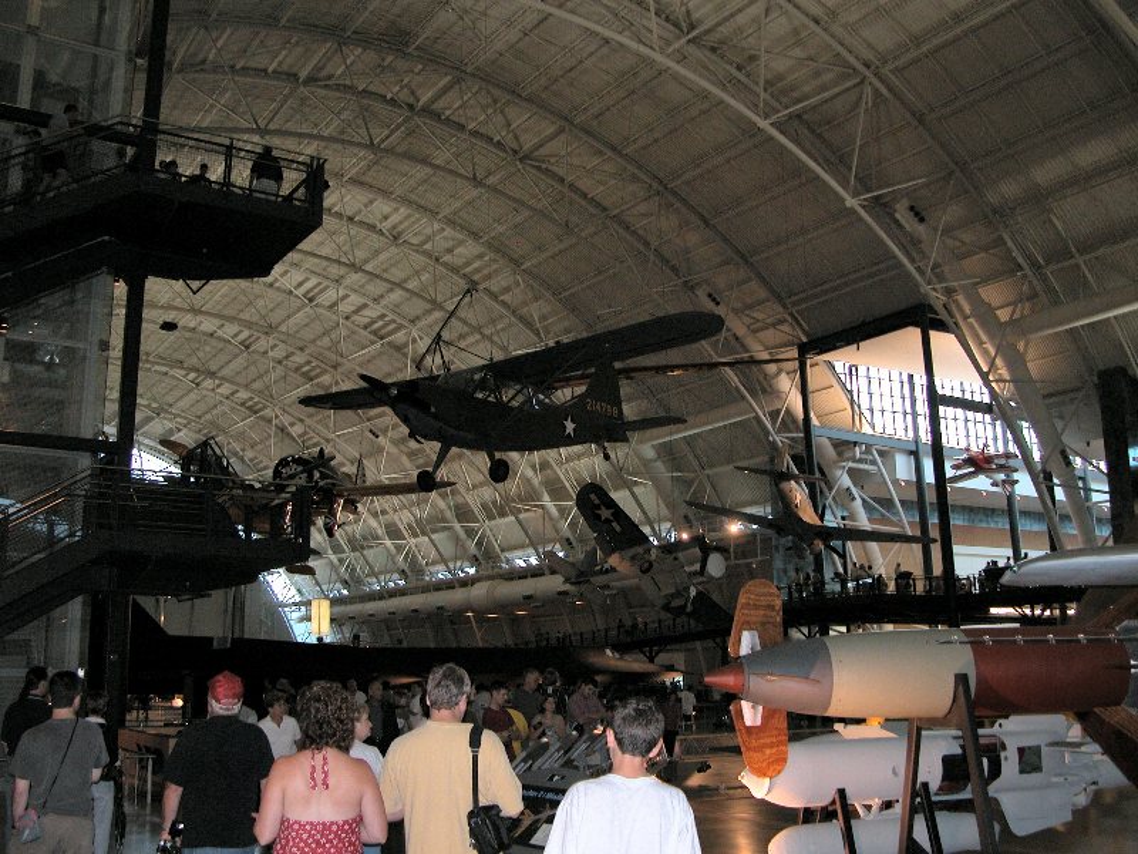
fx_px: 1151
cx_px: 569
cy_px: 427
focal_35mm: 35
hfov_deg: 52.6
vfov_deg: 40.7
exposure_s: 1/60
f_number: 2.8
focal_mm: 8.9
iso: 200
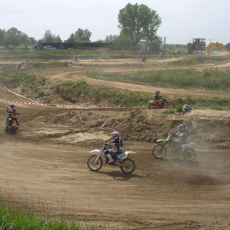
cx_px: 106
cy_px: 114
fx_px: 331
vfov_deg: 38.3
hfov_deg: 38.3
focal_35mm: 44
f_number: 6.9
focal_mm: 5.7
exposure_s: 1/160
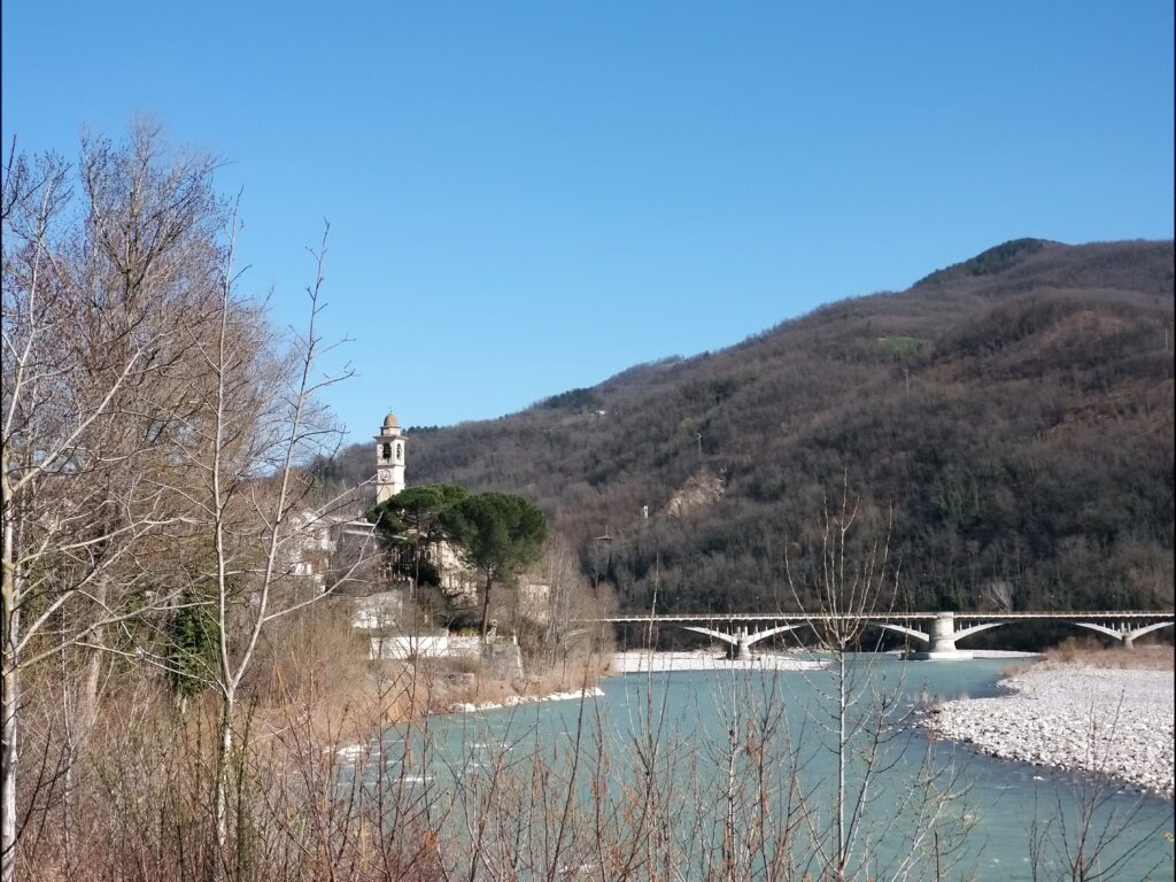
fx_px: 1767
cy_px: 441
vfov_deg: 28.0
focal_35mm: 52
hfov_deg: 36.8
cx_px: 588
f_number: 2.4
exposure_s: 1/676
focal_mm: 5.54
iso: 40
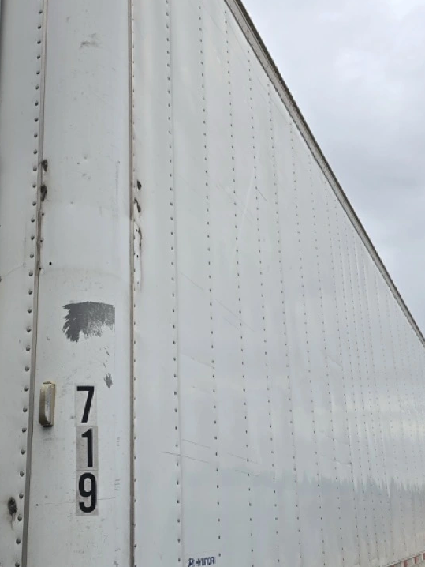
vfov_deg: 45.7
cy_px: 312
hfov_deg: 34.8
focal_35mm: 41
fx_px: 671
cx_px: 134
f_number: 1.7
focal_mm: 6.3
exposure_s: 1/271
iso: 12
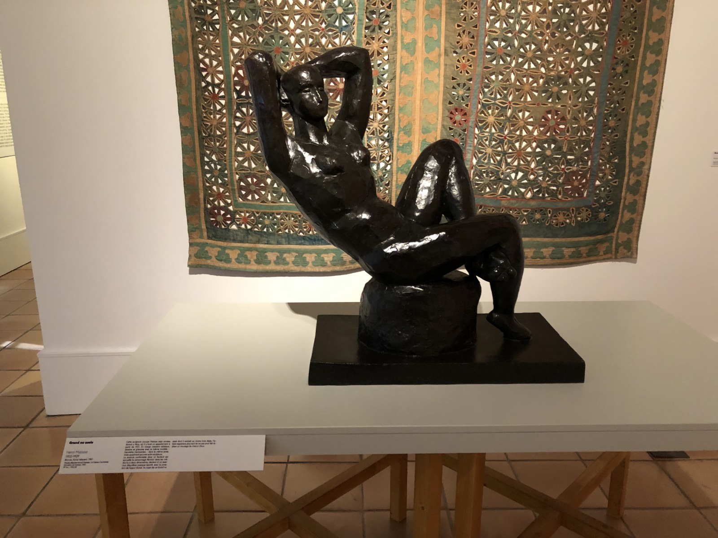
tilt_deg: -14.9
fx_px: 581
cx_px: 359
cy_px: 269
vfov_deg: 49.7
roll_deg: -0.7
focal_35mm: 28
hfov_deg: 63.4
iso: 80
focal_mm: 3.99
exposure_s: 1/5
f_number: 1.8
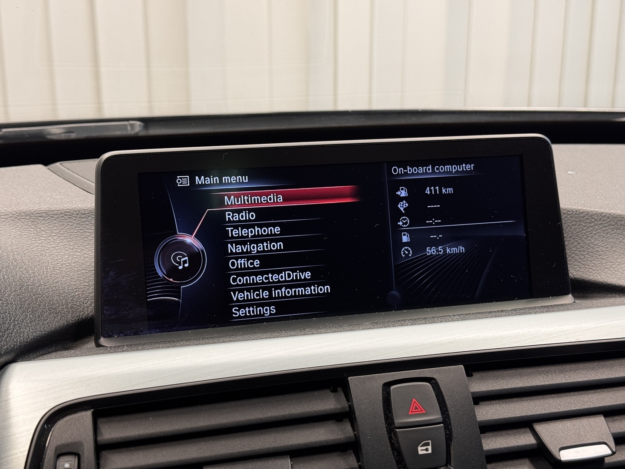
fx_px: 867
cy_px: 234
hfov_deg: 39.7
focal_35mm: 48
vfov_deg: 30.3
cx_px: 312
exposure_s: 1/48
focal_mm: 6.76
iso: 125
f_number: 1.78
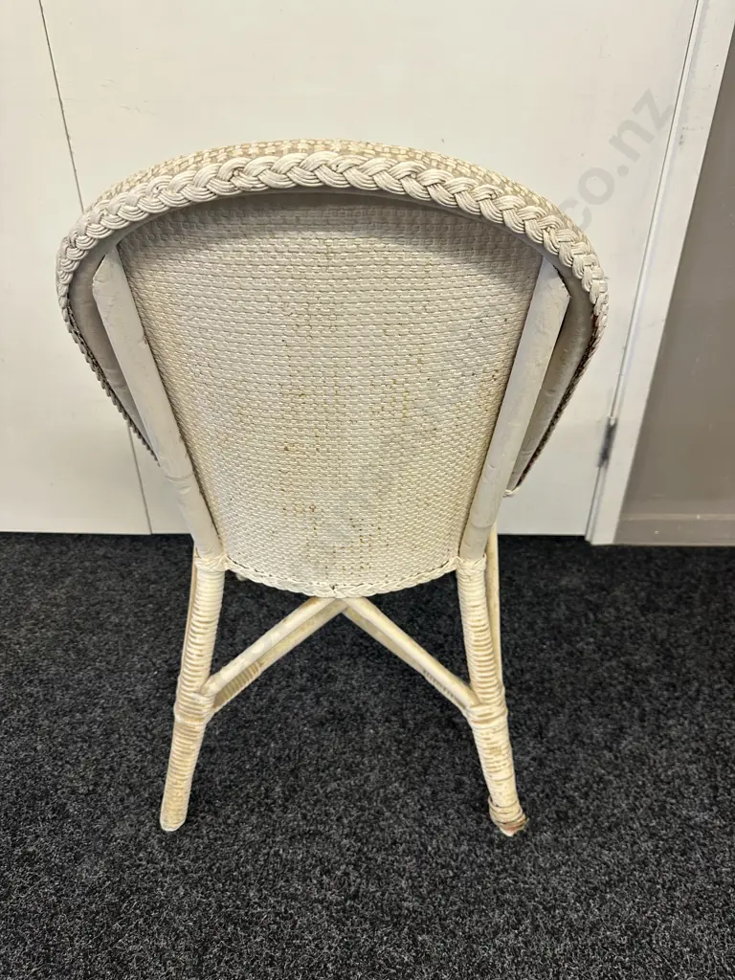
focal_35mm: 24
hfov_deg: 56.8
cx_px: 368
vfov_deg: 71.6
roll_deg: -0.4
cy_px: 490
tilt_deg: -32.7
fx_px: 679
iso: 125
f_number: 1.78
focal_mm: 6.86
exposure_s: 1/50
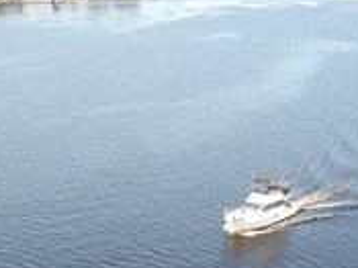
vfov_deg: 20.7
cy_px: 323
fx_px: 682
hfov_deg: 29.1
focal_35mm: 66
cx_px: 252
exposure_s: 1/800
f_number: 2.8
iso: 125
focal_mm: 4.3
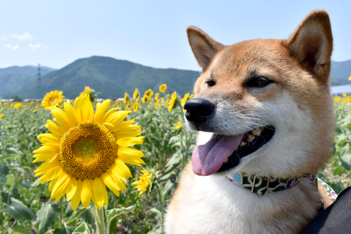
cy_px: 117
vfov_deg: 41.7
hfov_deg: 59.5
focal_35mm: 32
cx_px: 176
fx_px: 307
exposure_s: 1/160
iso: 100
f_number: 11
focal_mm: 21
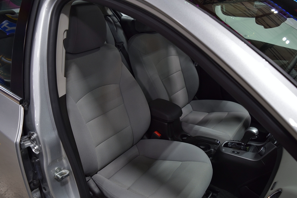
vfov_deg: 43.5
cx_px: 152
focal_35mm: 30
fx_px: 247
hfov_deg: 61.9
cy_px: 109
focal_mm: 18
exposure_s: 1/60
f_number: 4
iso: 560
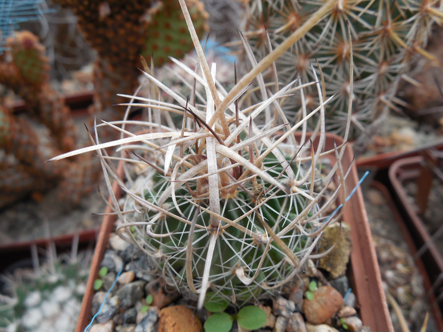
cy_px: 166
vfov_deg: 45.4
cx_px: 222
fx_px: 397
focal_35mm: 31
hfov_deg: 58.4
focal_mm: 5.6
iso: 125
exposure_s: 1/50
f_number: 3.6
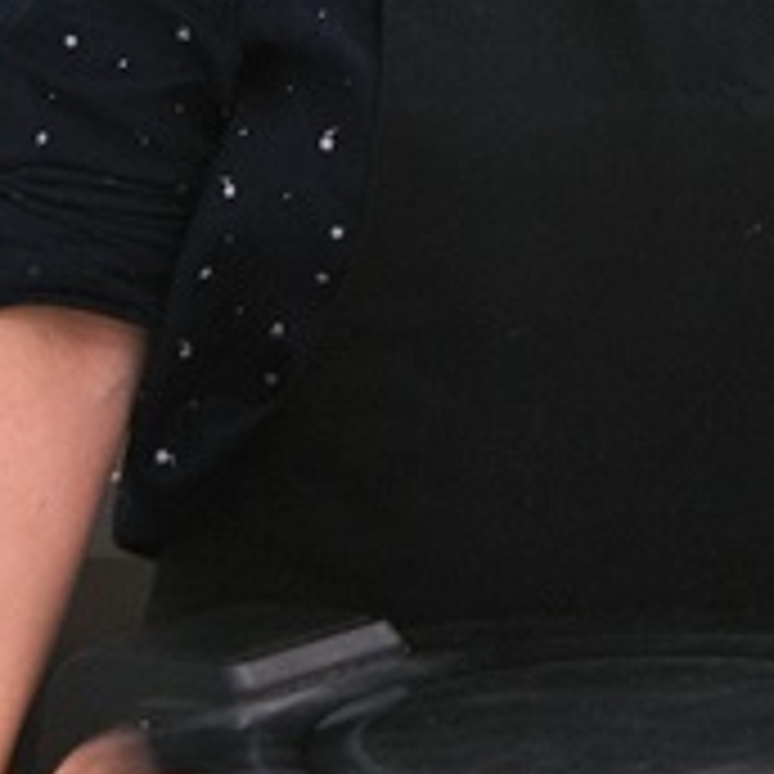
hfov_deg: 8.4
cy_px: -747
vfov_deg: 8.0
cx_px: 783
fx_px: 5262
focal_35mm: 208
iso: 320
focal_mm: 23
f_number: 1.4
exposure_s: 1/240
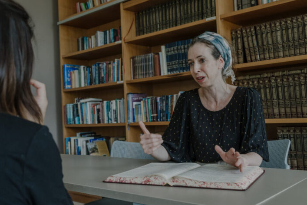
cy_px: 100
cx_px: 161
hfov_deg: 50.7
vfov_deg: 35.1
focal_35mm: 38
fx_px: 324
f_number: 5
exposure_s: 1/200
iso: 640
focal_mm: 35
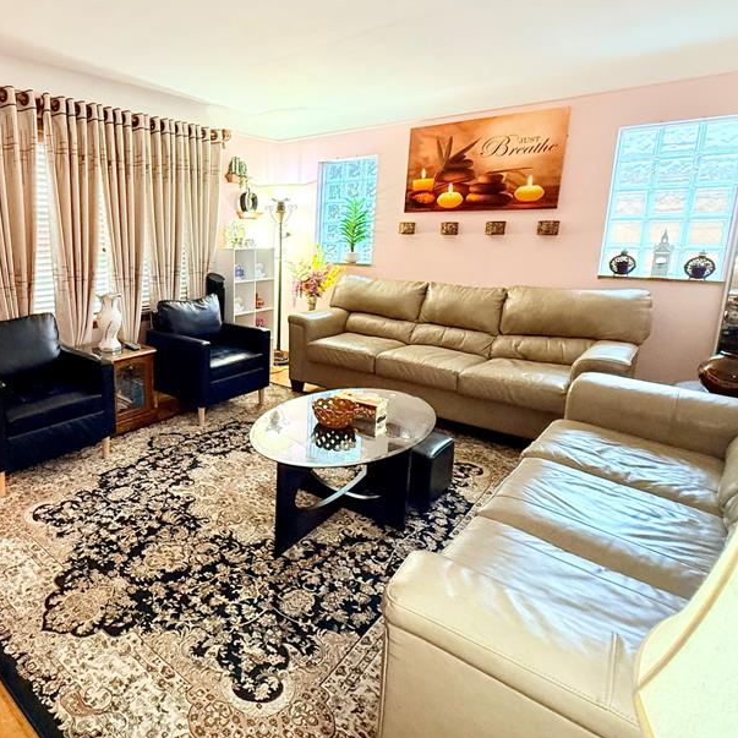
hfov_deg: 67.8
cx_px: 190
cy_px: 321
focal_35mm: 21
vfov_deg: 71.8
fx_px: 507
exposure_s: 1/60
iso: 500
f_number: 2.2
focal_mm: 2.22
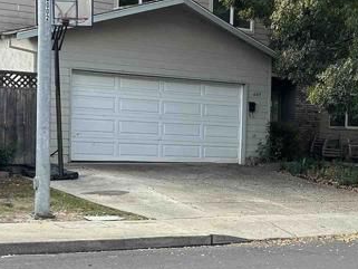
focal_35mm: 83
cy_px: 193
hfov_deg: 22.7
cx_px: 352
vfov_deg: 17.7
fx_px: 859
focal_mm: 5.7
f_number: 1.5
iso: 50
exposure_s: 1/575
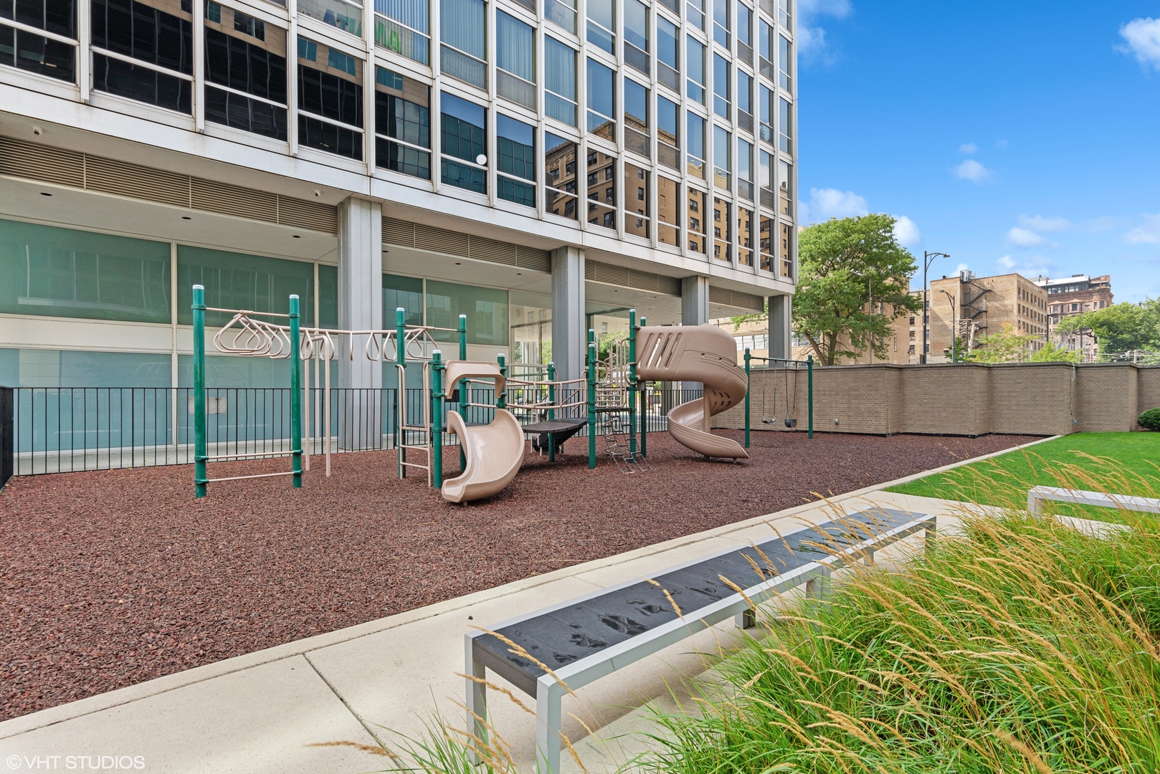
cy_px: 387
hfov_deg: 93.3
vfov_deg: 70.5
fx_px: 548
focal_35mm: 17
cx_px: 580
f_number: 8
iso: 200
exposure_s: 1/125
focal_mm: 17
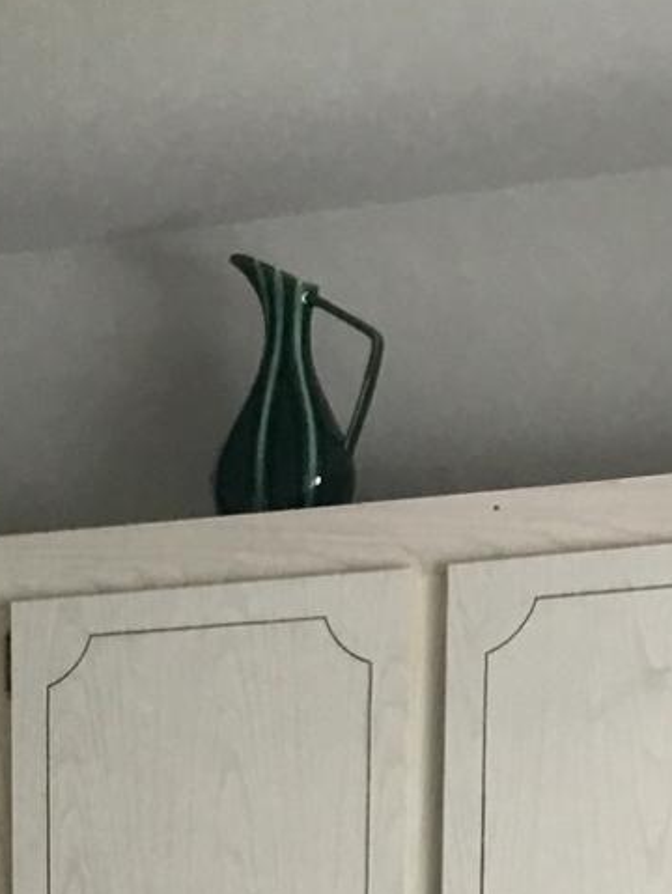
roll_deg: +0.9
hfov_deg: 11.9
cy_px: 1635
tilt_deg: -9.1
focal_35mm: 121
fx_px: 3128
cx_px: -179
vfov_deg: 14.3
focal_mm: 4.15
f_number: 2.2
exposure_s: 1/15
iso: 32
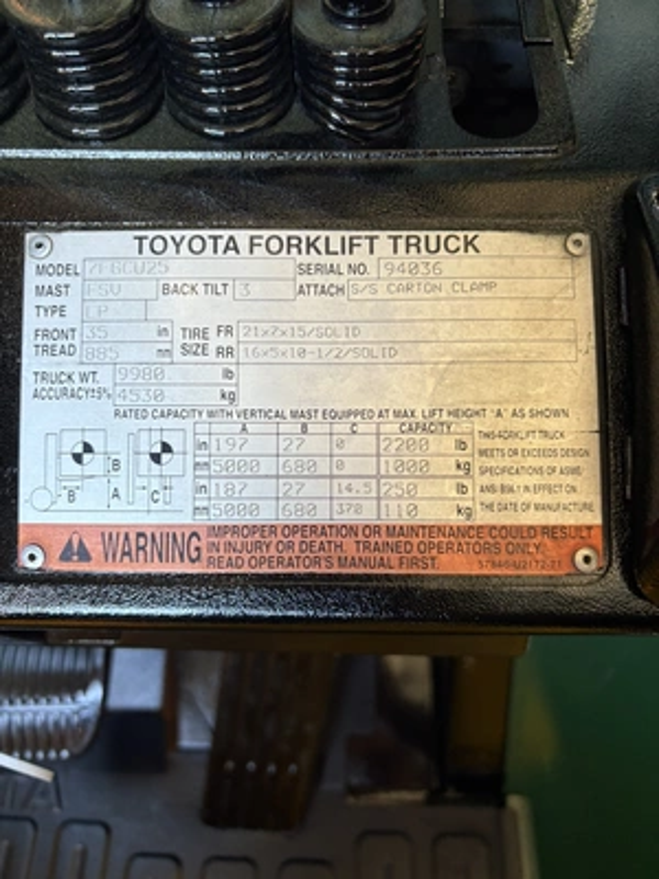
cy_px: 440
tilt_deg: -58.4
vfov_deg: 67.3
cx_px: 330
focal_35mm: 26
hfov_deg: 53.1
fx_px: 660
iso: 160
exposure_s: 1/60
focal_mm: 5.96
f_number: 1.6
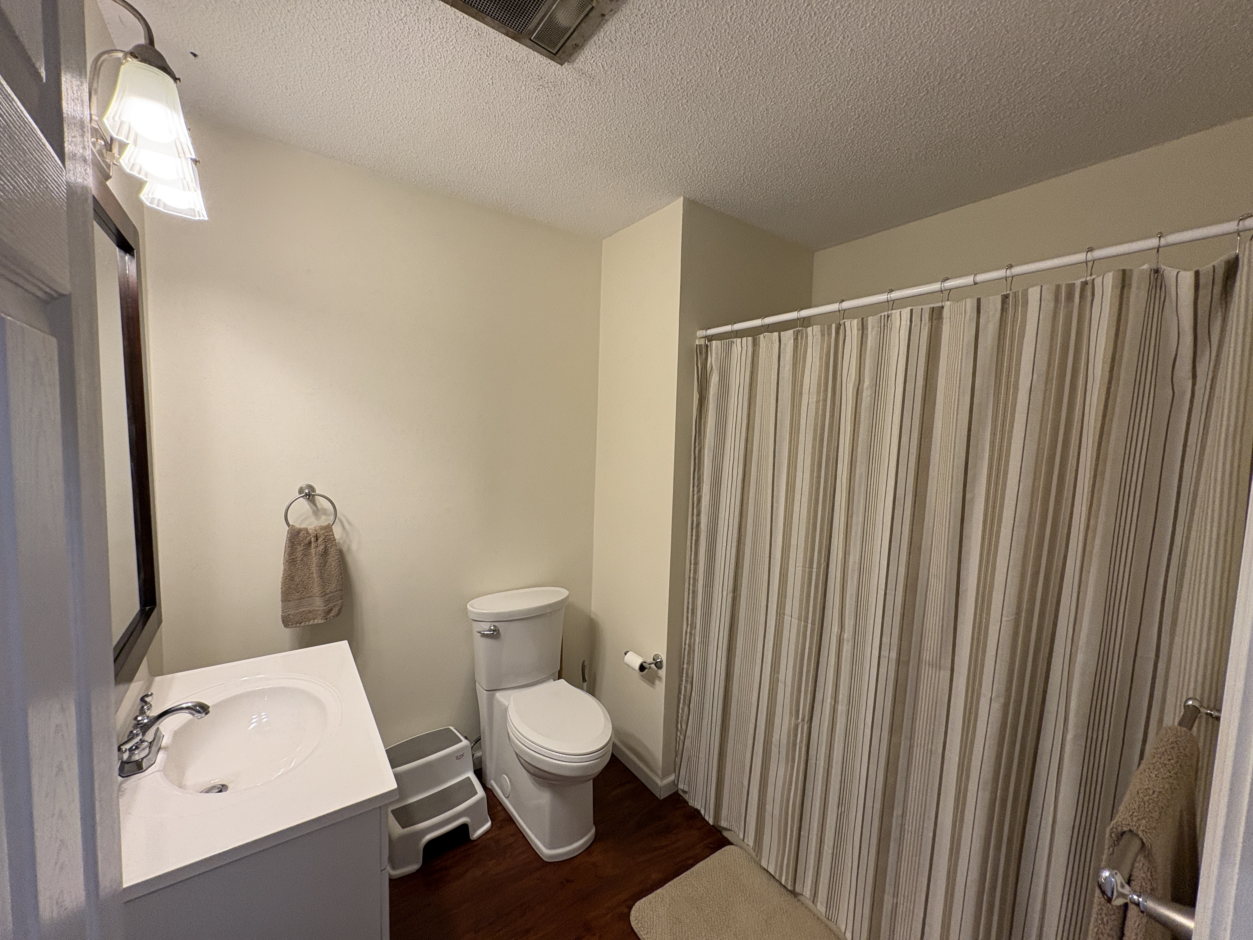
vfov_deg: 85.7
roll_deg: -1.8
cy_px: 470
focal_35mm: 14
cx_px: 626
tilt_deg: -4.6
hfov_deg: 102.1
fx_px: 507
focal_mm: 2.22
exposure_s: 1/120
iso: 200
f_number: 2.2
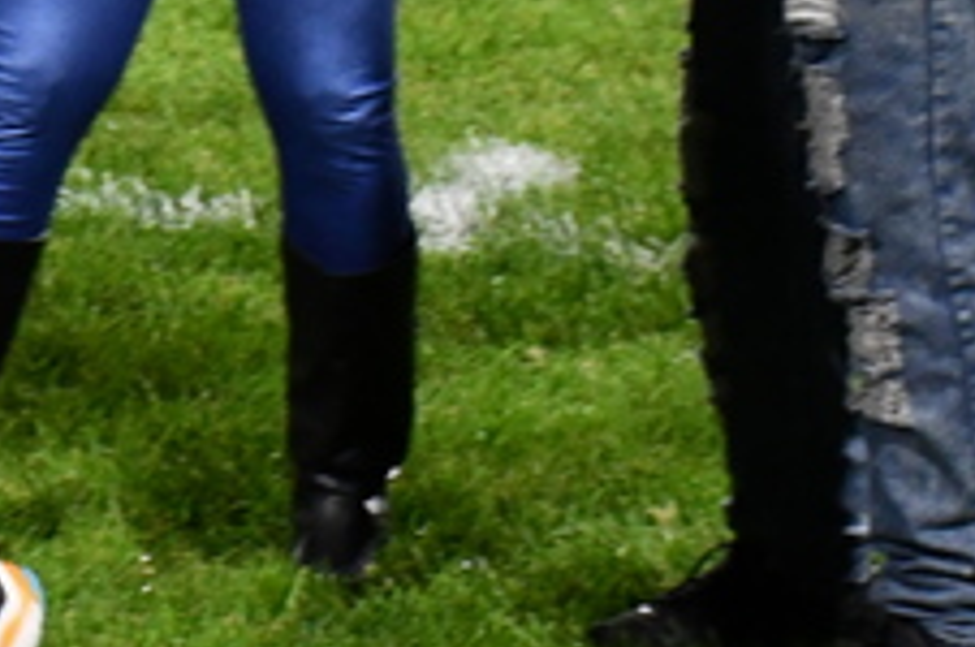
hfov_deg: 7.2
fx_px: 7735
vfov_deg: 4.8
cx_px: -91
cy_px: -295
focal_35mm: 286
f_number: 4.5
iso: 2500
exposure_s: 1/125
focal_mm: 42
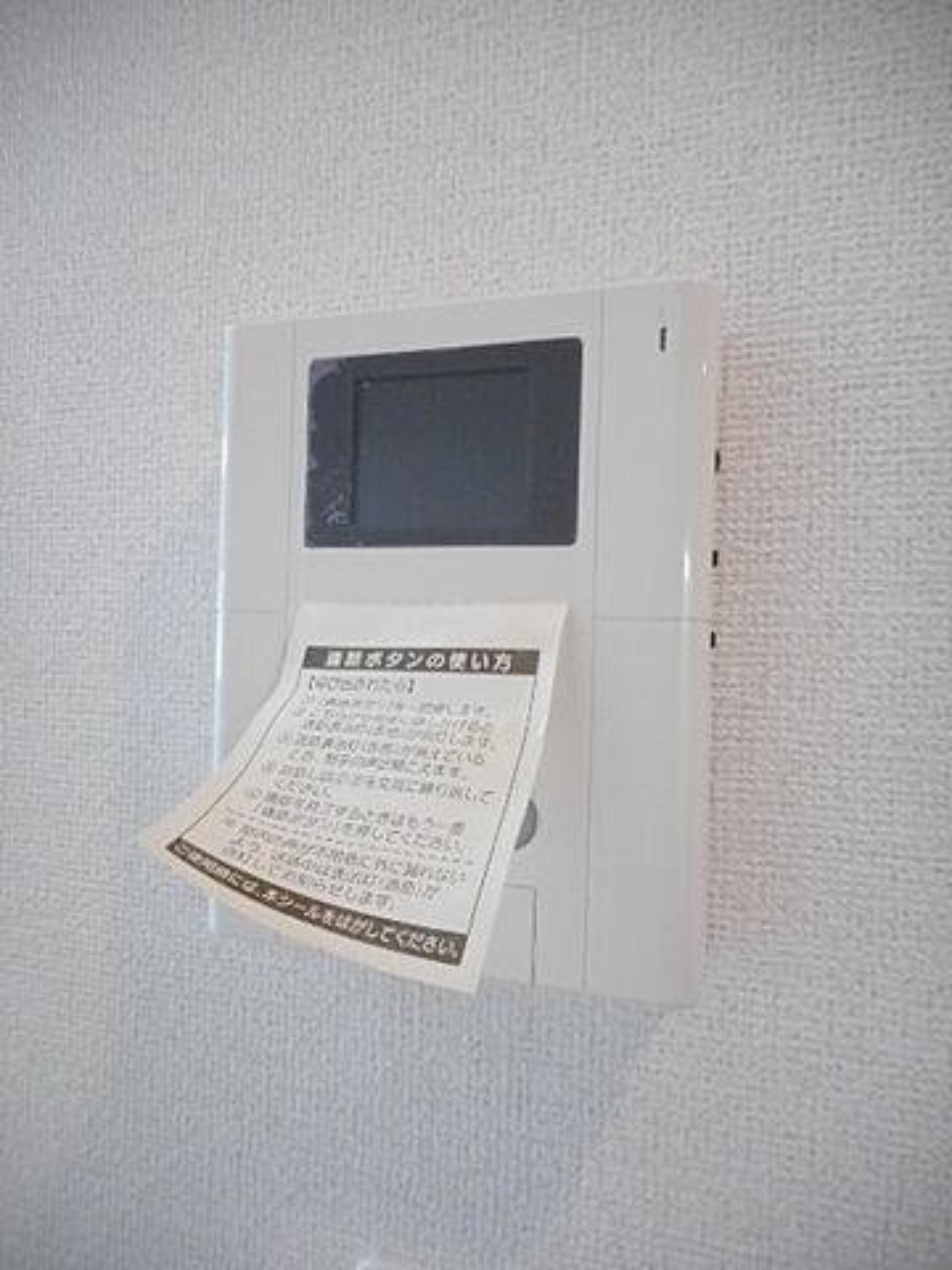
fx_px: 917
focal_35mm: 25
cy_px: 635
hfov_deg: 54.9
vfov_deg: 69.4
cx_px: 476
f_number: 3.7
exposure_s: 1/30
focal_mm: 4.5
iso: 360
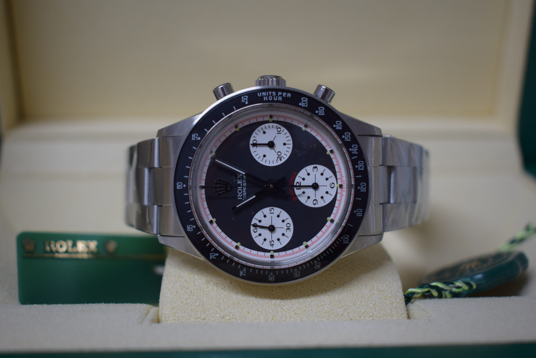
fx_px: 760
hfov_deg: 38.9
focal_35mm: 51
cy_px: 179
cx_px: 268
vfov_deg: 26.5
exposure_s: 1/60
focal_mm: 34
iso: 400
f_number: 4.5
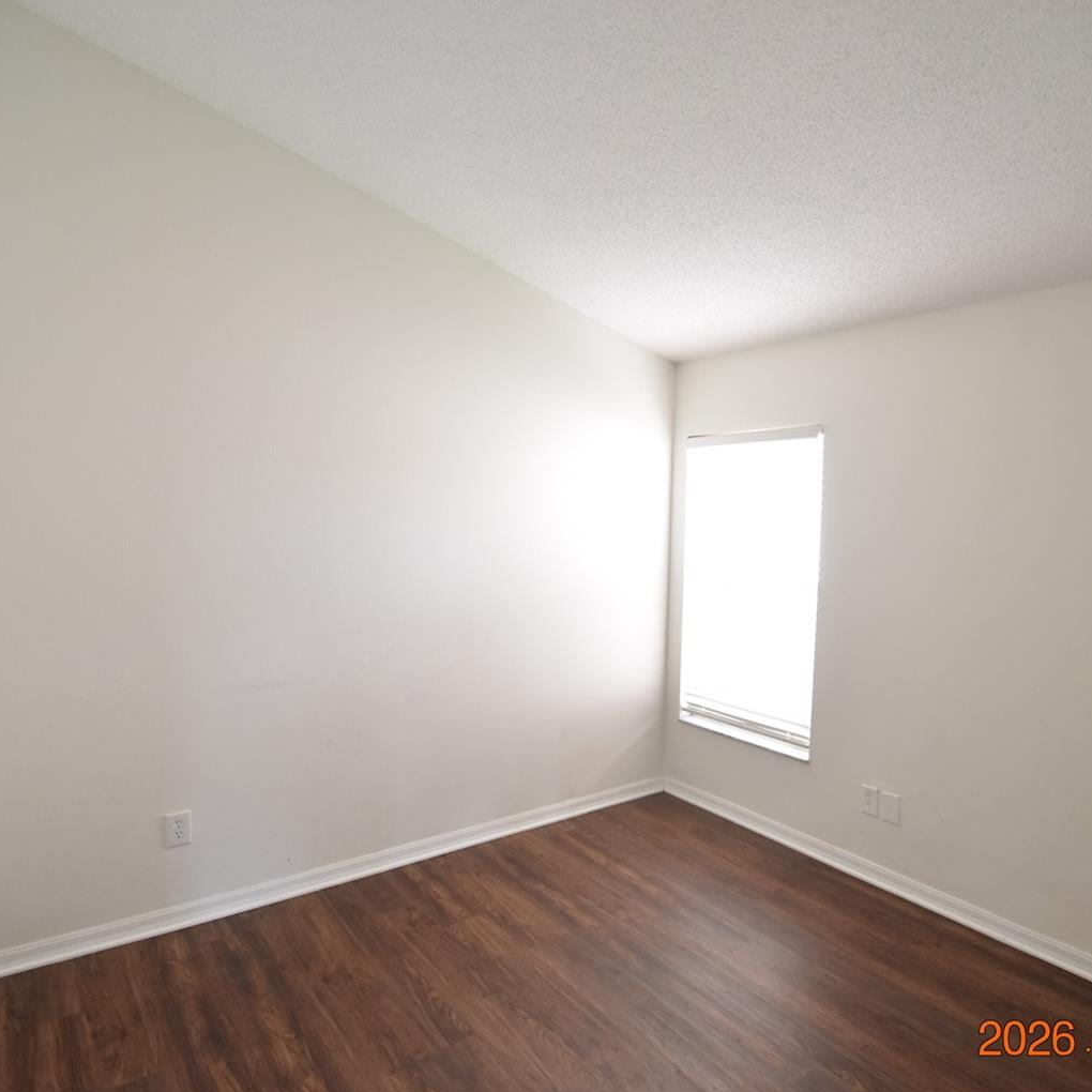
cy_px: 553
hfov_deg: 73.9
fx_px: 714
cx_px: 663
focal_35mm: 20
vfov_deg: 74.8
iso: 900
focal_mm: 10
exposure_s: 1/60
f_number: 3.5
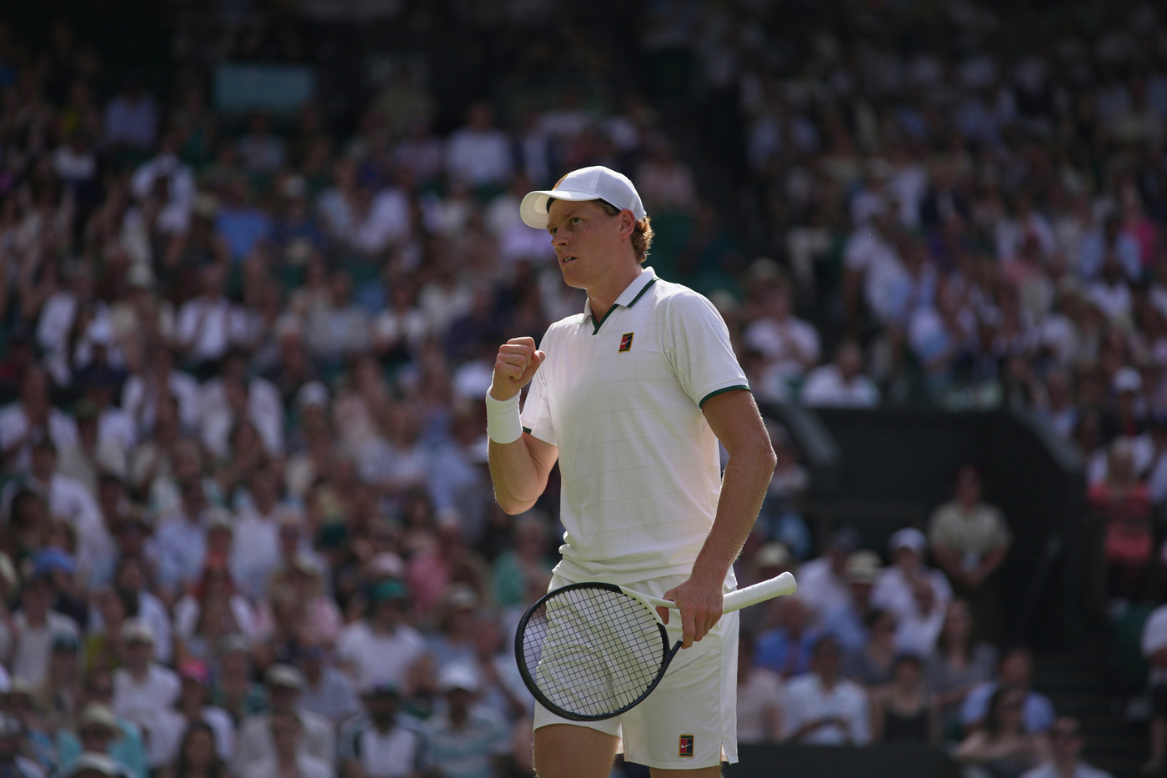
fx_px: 5510
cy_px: 389
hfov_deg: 12.1
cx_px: 584
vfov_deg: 8.1
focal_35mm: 170
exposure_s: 1/2500
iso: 100
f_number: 2.8
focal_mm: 170
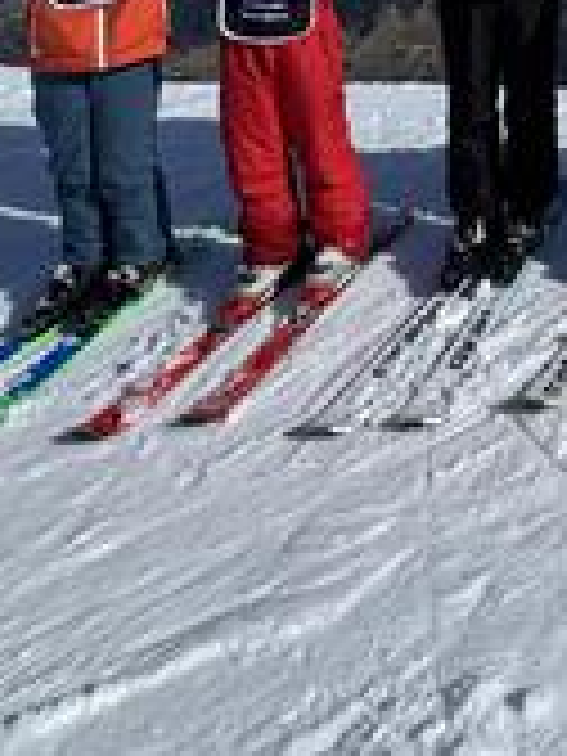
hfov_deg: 24.2
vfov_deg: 31.1
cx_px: 796
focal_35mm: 50
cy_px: -189
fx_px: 1092
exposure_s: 1/3717
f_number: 2.2
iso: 50
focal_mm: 2.22
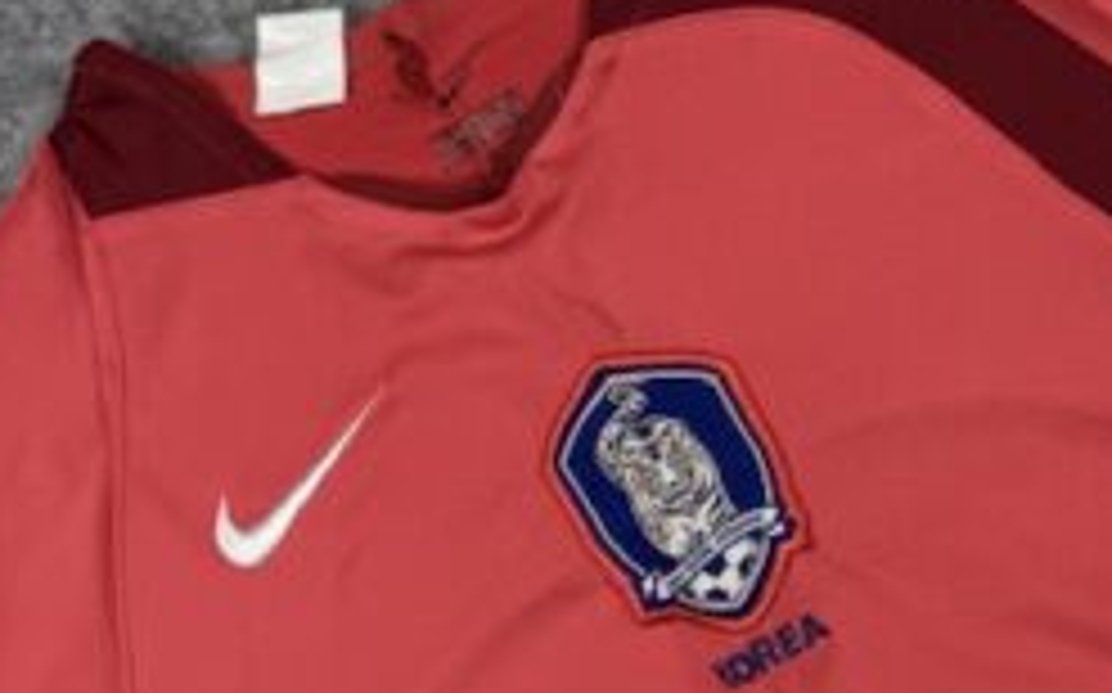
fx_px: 1666
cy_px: 520
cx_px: 630
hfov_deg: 36.9
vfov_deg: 23.3
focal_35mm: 55
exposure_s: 1/131
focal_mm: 6.76
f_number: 1.78
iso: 50
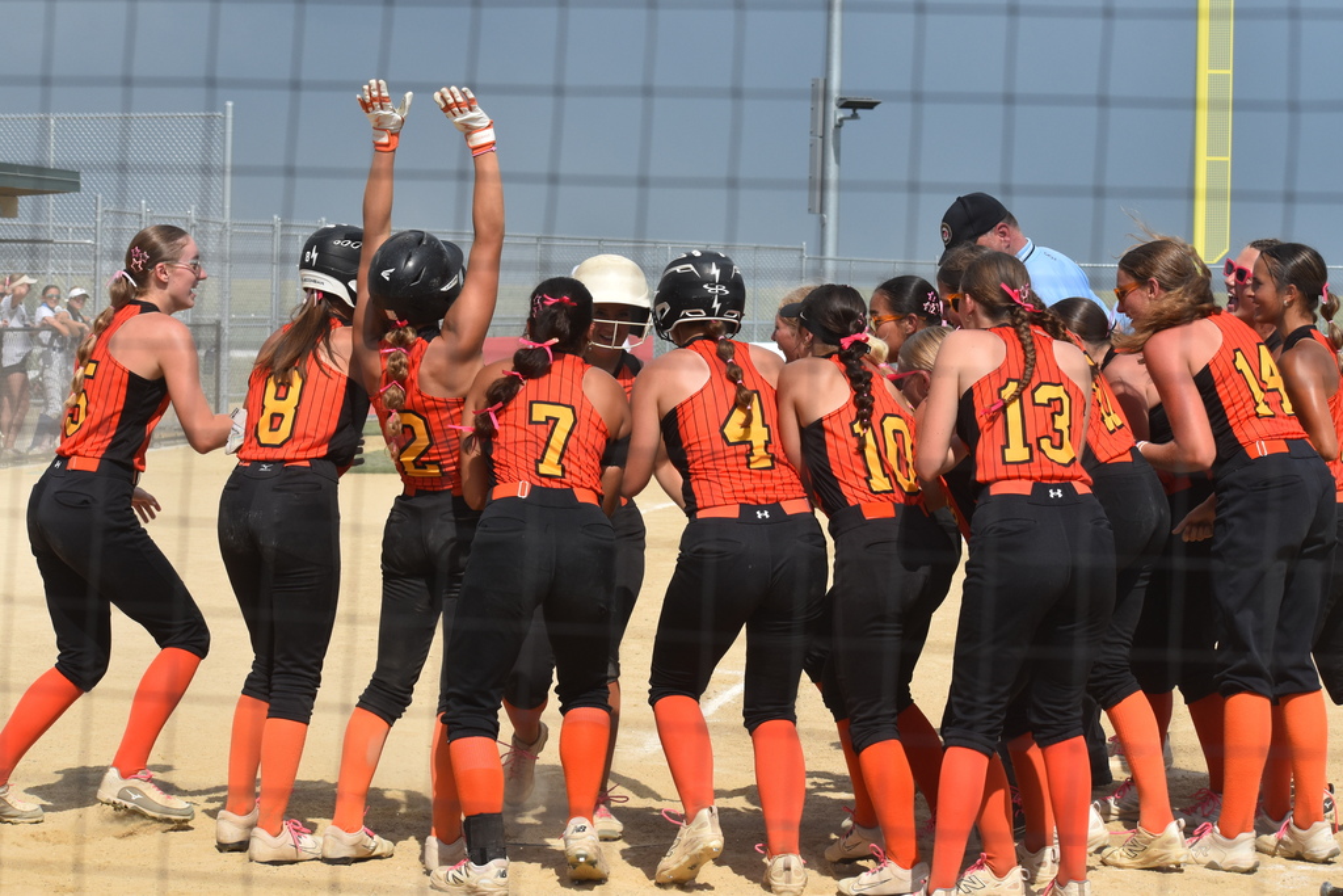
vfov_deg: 13.0
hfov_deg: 19.5
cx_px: 672
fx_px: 3917
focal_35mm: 105
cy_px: 448
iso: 400
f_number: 8
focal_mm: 70
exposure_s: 1/2000
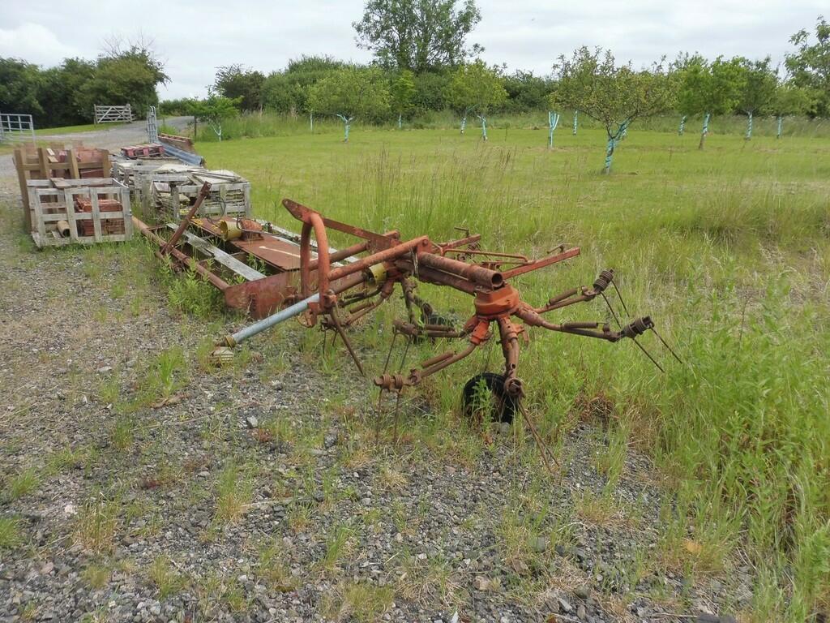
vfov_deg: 56.8
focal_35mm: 24
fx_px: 575
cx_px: 415
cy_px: 312
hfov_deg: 71.6
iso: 100
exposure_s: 1/500
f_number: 4
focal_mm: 4.3
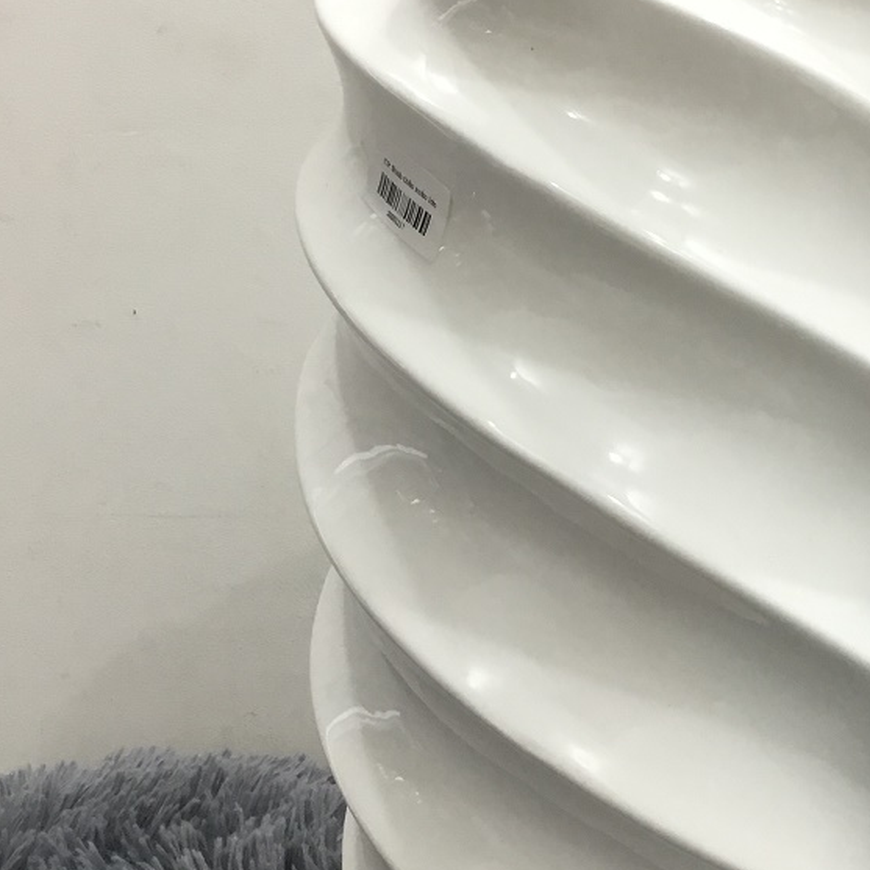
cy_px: 455
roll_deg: +1.2
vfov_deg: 29.1
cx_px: 659
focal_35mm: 59
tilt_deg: -8.1
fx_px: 1678
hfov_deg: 28.6
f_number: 2.4
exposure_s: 1/33
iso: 80
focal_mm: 3.3
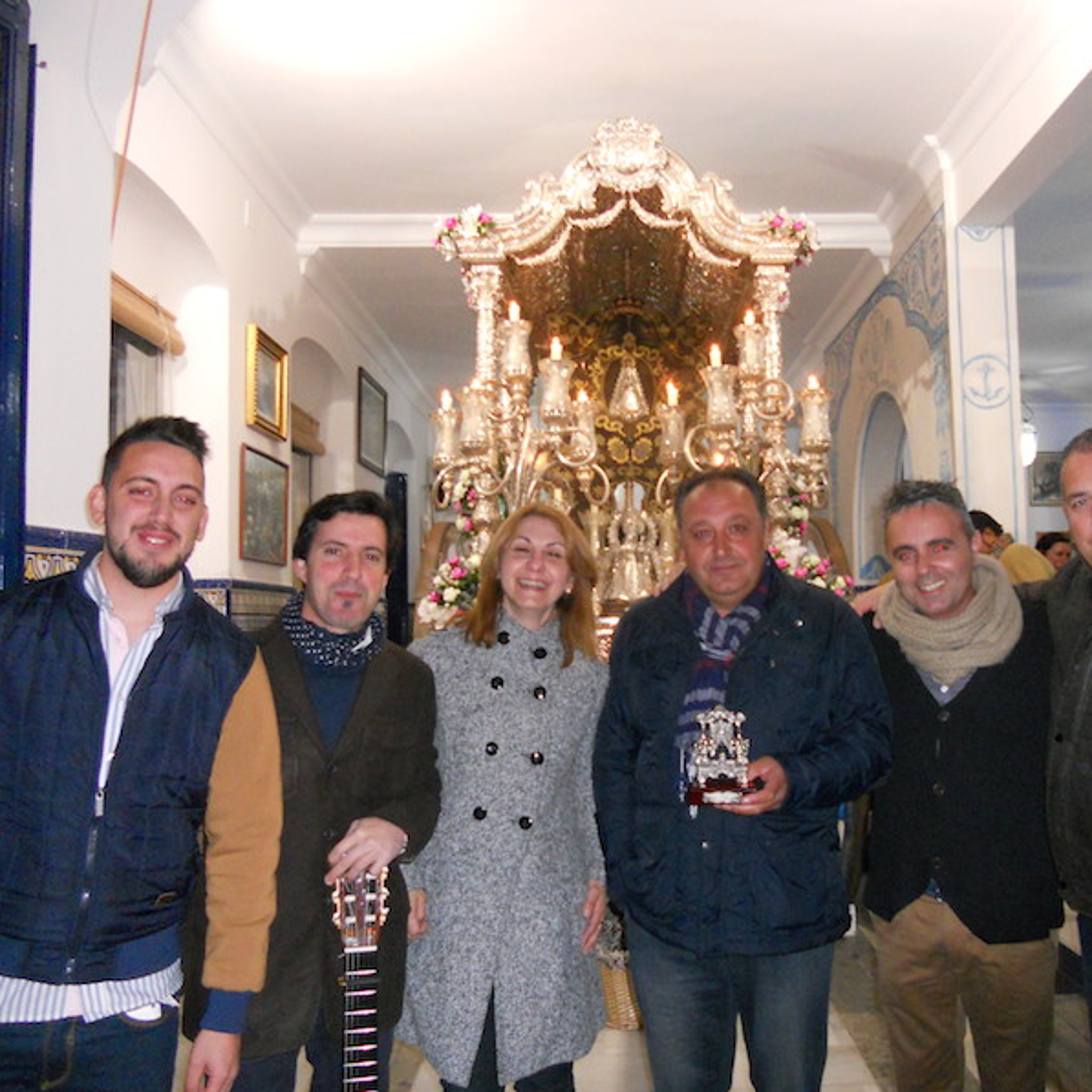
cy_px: 545
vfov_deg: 51.1
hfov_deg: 50.8
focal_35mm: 32
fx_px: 1142
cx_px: 657
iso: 500
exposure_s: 1/25
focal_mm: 4.9
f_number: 3.2
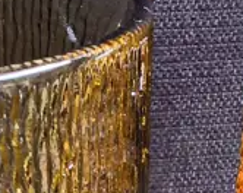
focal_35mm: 163
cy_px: 294
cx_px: 28
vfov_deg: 9.2
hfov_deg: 11.8
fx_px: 1170
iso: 200
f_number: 2
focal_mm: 2.87
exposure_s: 1/100
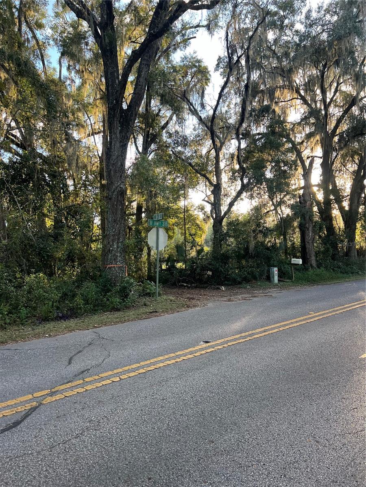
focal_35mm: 26
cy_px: 244
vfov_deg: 67.3
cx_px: 183
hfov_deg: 53.1
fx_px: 367
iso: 50
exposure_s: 1/163
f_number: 1.5
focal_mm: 5.7
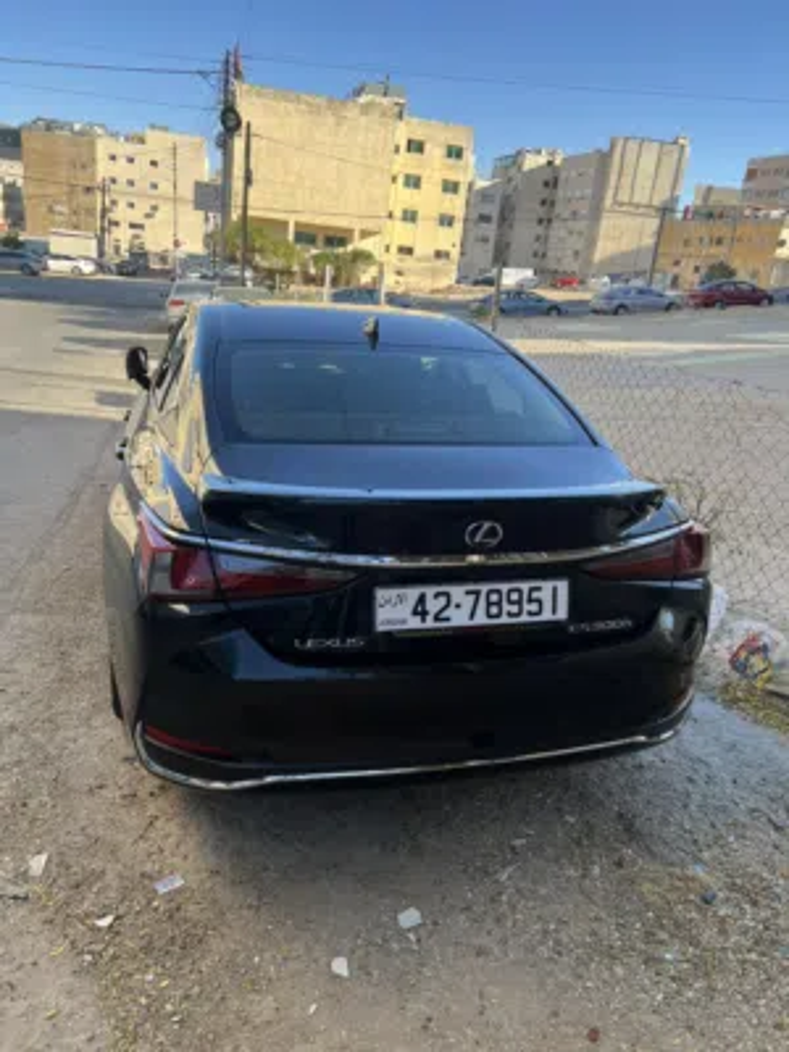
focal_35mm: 26
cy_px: 526
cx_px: 394
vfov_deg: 67.3
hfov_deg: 53.1
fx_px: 790
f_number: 1.5
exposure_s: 1/917
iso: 50
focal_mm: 5.7
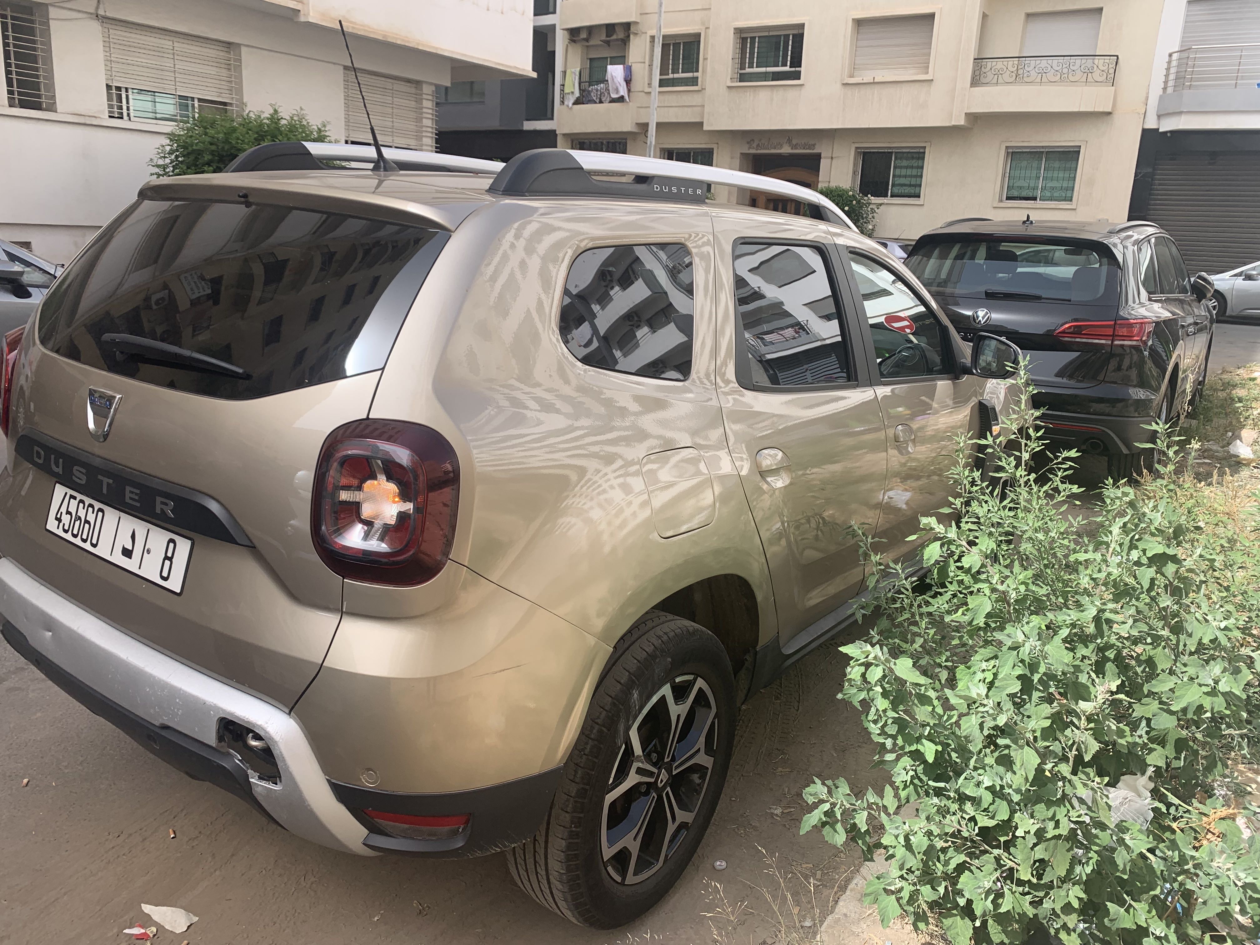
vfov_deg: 53.1
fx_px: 946
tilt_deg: -14.6
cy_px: 472
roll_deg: -2.6
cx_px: 630
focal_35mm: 26
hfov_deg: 67.3
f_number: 1.8
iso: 25
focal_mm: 4.25
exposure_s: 1/796
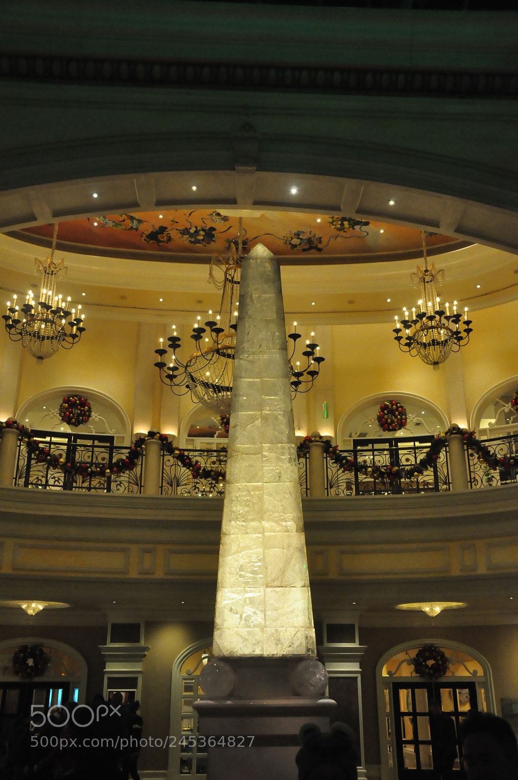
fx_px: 779
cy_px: 390
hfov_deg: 36.8
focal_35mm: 36
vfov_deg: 53.2
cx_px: 259
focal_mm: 24
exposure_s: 1/125
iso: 3200
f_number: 5.6
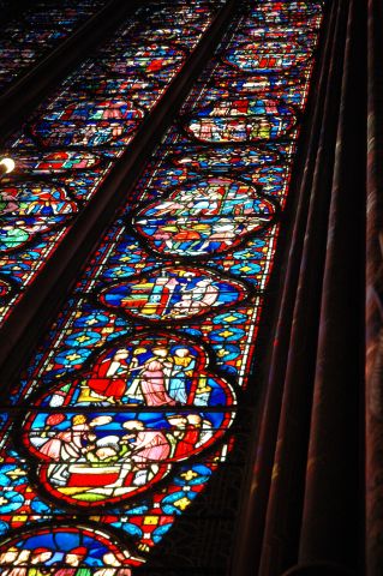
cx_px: 192
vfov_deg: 26.0
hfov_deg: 17.5
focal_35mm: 78
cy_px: 288
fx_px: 1247
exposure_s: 1/60
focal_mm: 52
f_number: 4.5
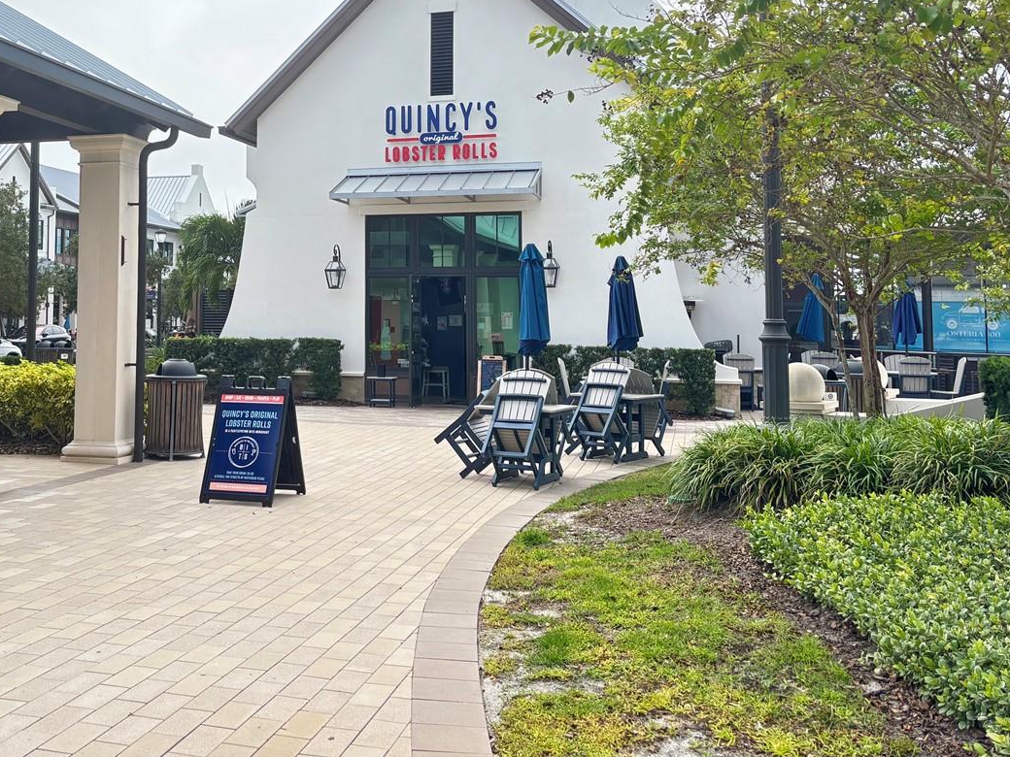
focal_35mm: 40
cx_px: 330
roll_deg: +0.0
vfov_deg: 35.5
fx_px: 1167
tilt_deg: +4.6
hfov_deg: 46.0
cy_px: 232
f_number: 1.6
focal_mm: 5.96
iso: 50
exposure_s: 1/951
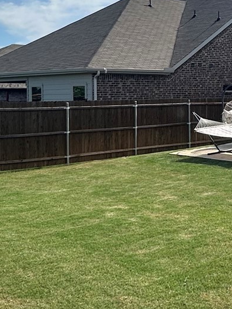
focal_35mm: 55
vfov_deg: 34.5
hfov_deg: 25.0
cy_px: 96
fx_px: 491
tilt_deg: +0.4
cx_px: 246
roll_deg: -0.5
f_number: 2.2
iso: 50
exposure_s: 1/2304
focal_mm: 2.22
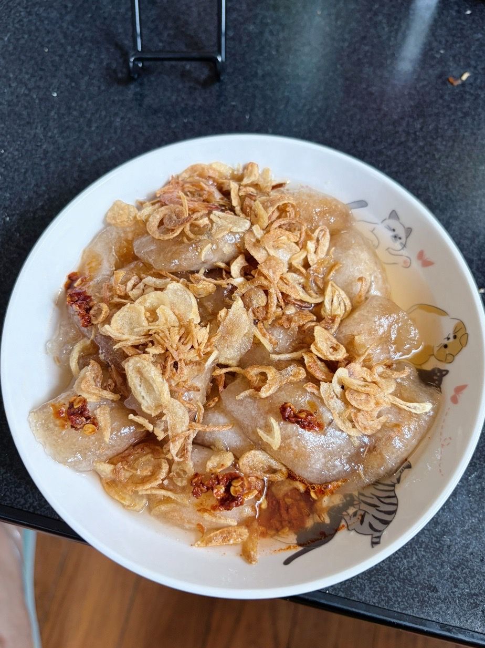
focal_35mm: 27
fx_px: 505
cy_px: 327
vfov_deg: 65.3
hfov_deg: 51.3
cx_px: 244
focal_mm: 5.96
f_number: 1.6
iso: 125
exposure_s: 1/64
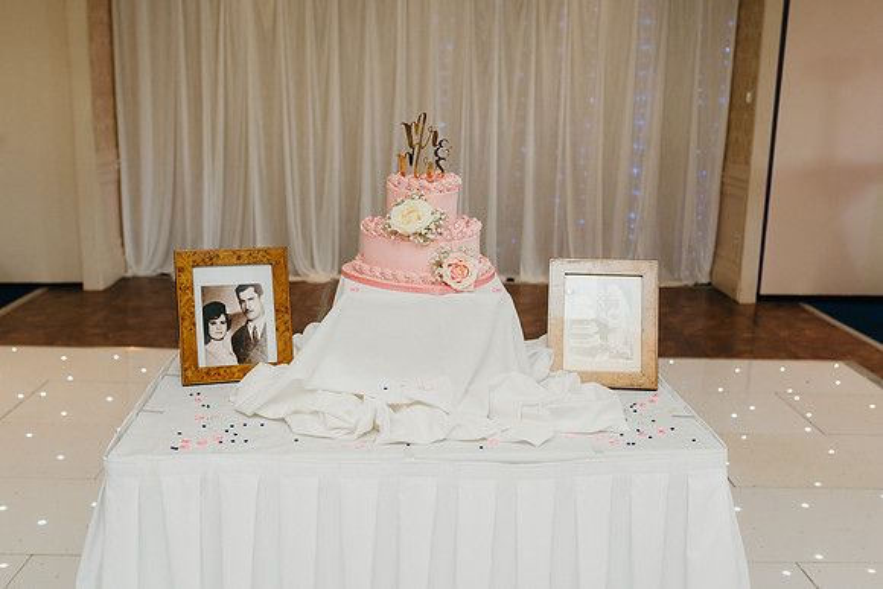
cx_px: 440
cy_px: 320
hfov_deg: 48.3
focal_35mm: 40
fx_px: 984
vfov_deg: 33.3
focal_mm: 35
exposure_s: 1/160
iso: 800
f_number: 2.8
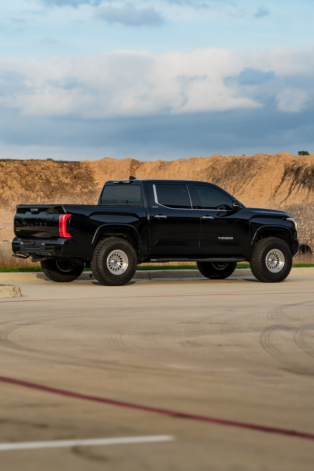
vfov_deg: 16.1
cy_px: 236
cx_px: 157
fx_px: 1668
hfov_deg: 10.8
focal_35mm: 128
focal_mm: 85
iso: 125
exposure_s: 1/320
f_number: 5
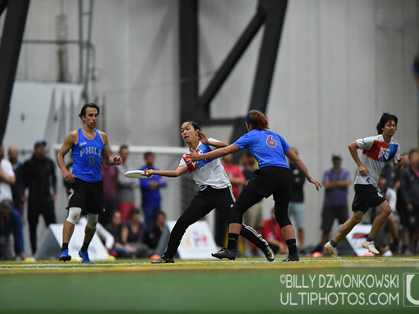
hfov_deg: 4.5
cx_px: 228
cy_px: 157
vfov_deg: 3.4
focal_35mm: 437
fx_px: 5287
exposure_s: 1/640
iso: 10000
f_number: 2.8
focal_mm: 400
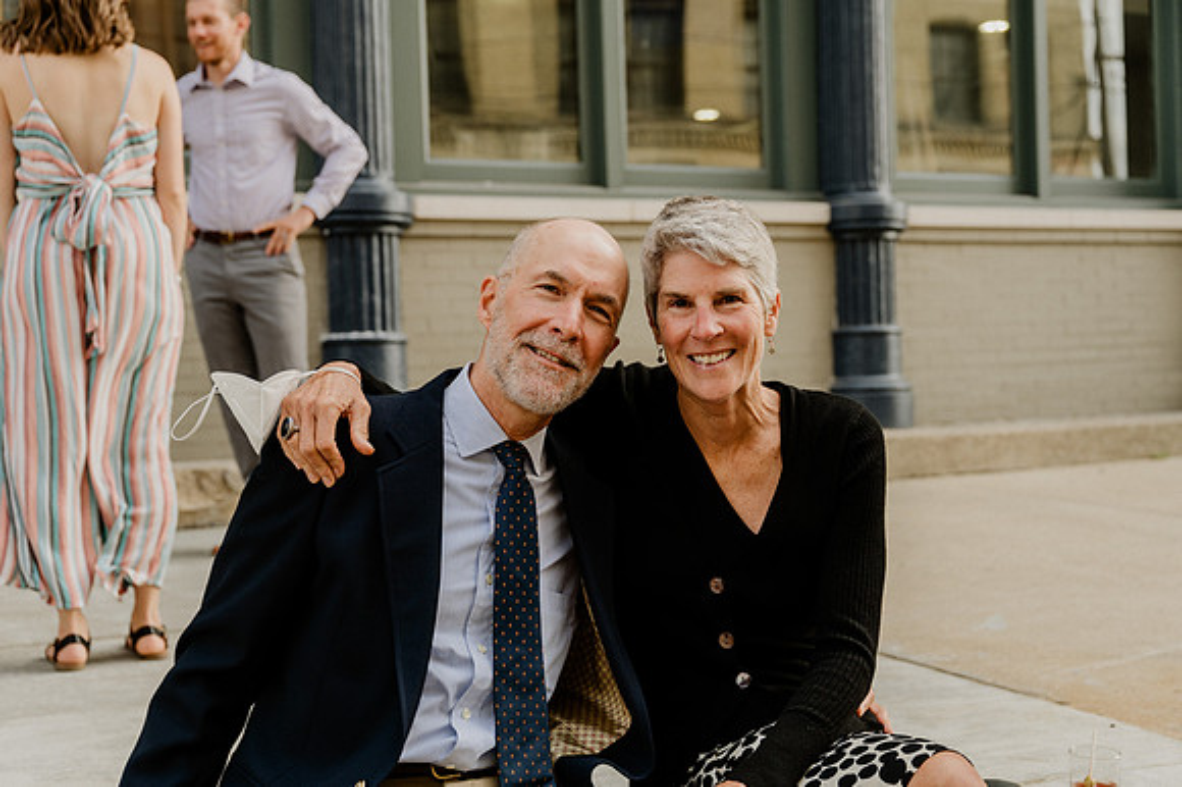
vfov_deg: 26.9
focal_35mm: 50
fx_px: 1648
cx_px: 591
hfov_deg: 39.5
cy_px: 394
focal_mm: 49
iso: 100
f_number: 4
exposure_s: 1/320
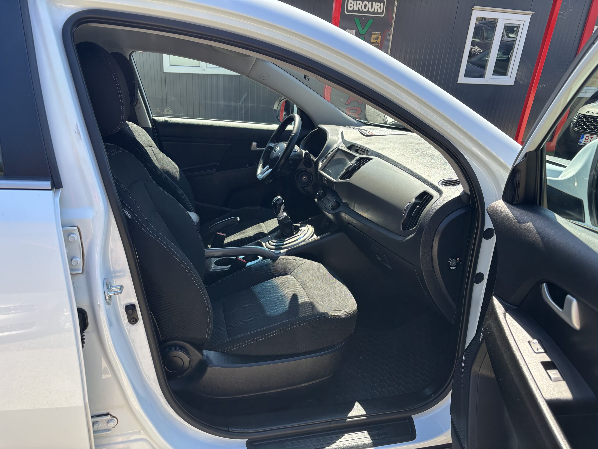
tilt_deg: -23.8
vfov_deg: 53.1
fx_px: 449
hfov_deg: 67.3
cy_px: 224
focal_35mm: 26
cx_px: 299
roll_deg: -5.1
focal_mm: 5.96
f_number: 1.6
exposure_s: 1/581
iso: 50
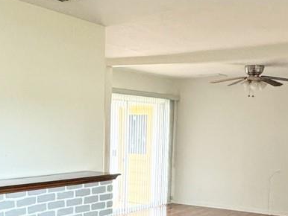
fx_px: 483
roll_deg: -0.8
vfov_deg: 24.6
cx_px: 113
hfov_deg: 33.1
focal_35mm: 58
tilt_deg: -7.7
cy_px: 187
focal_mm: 2.22
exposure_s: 1/60
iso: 400
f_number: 2.2
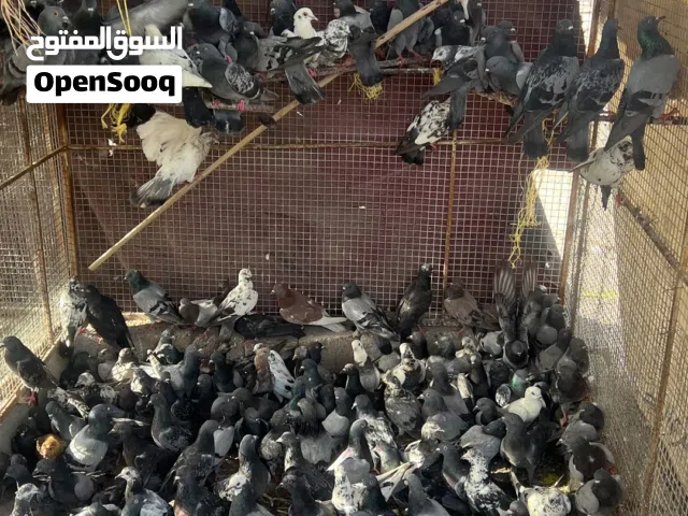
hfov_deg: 67.3
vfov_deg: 53.1
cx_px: 344
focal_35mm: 26
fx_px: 517
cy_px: 258
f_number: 1.5
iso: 64
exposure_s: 1/157
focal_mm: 5.7
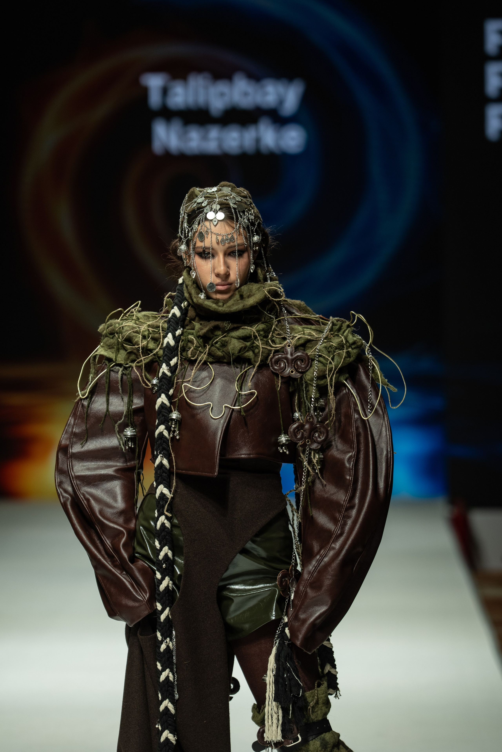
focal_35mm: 211
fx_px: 4413
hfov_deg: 6.5
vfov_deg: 9.8
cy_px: 376
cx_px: 251
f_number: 3.2
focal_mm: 141.2
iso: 200
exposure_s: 1/250
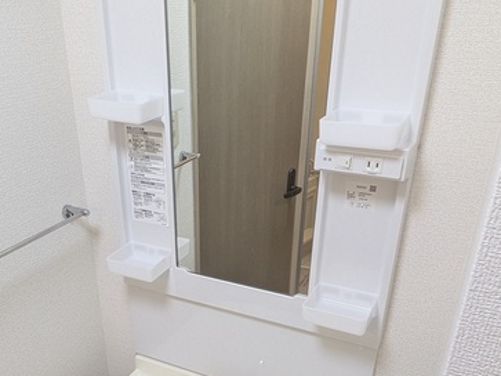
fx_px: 535
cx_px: 206
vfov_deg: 37.3
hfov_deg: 49.9
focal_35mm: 37
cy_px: 301
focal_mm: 1.83
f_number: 2.2
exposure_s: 1/30
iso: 79
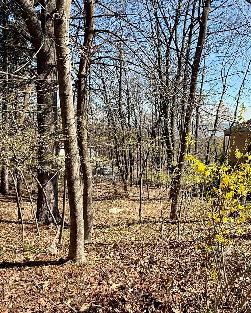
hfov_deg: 58.1
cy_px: 145
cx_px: 156
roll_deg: -1.4
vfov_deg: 70.2
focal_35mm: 24
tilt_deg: -6.4
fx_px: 223
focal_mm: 2.22
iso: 50
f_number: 2.2
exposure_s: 1/1087
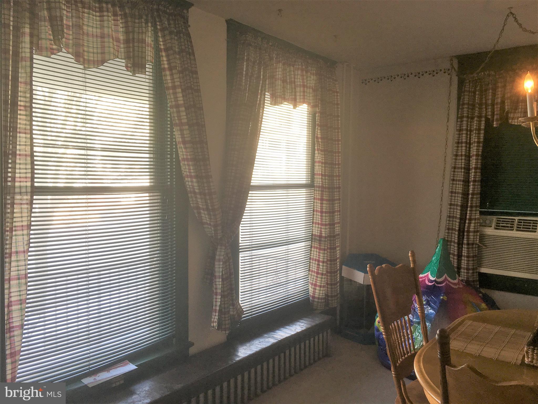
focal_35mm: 29
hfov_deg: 61.7
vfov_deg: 48.2
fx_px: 451
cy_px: 202
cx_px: 269
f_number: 2.2
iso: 25
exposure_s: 1/60
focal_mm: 4.15
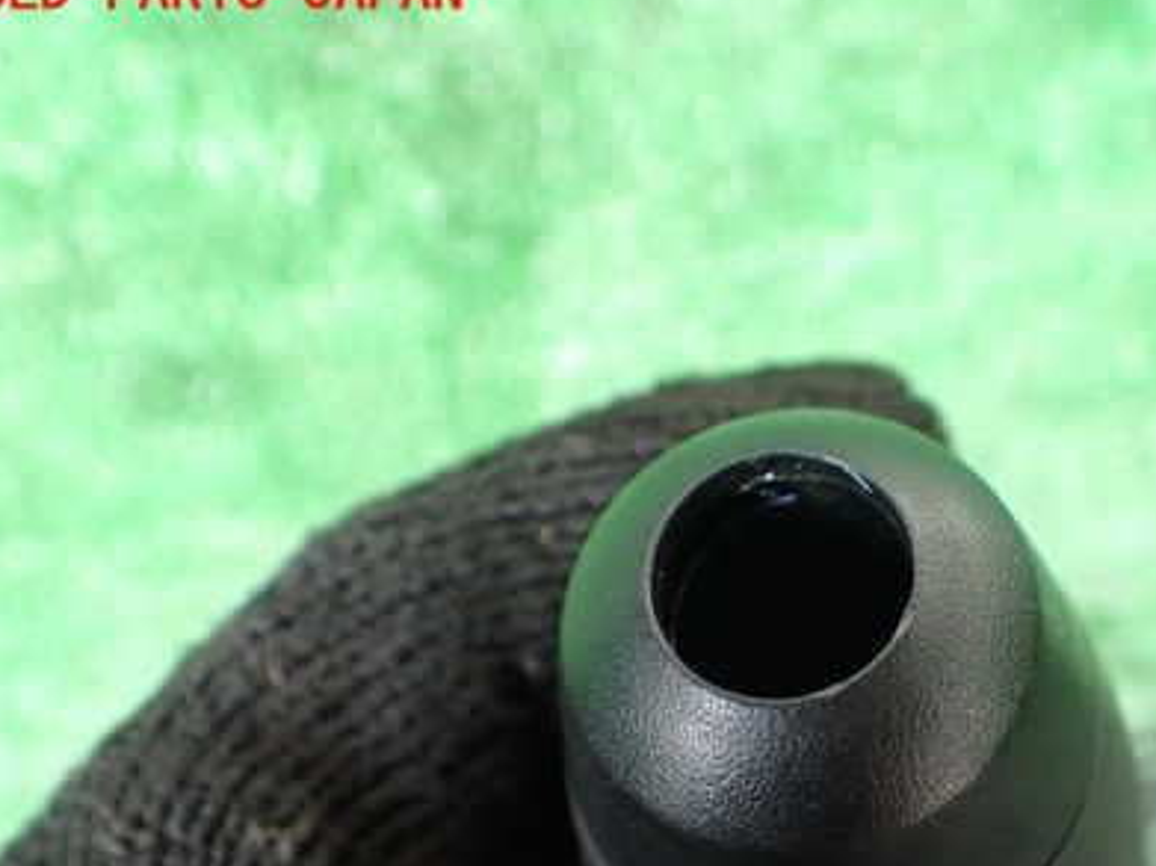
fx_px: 1536
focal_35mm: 46
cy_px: 618
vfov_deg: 31.1
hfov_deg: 40.5
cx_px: 813
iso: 800
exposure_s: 1/40
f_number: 2.3
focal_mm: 5.4
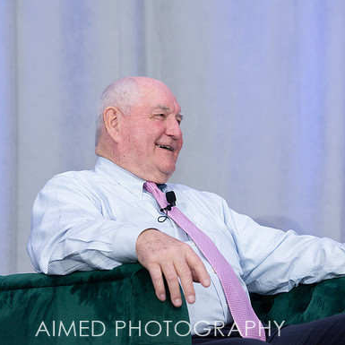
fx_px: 1815
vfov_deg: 10.9
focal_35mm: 161
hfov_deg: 10.9
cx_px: 155
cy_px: 172
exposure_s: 1/250
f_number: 4.5
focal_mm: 120
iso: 1600
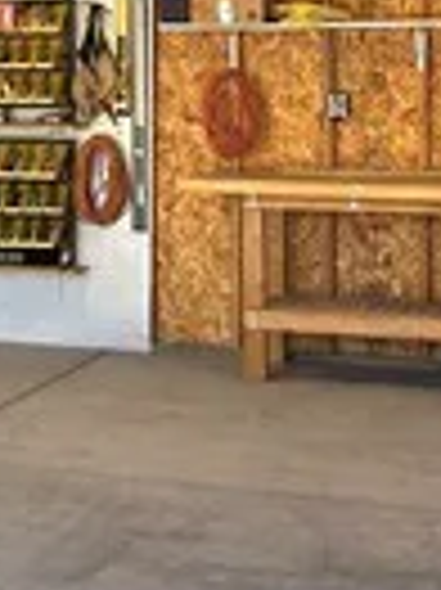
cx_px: -315
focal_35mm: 102
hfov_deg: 13.3
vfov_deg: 18.7
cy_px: -5
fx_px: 1735
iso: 50
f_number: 2.2
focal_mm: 2.2
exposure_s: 1/122
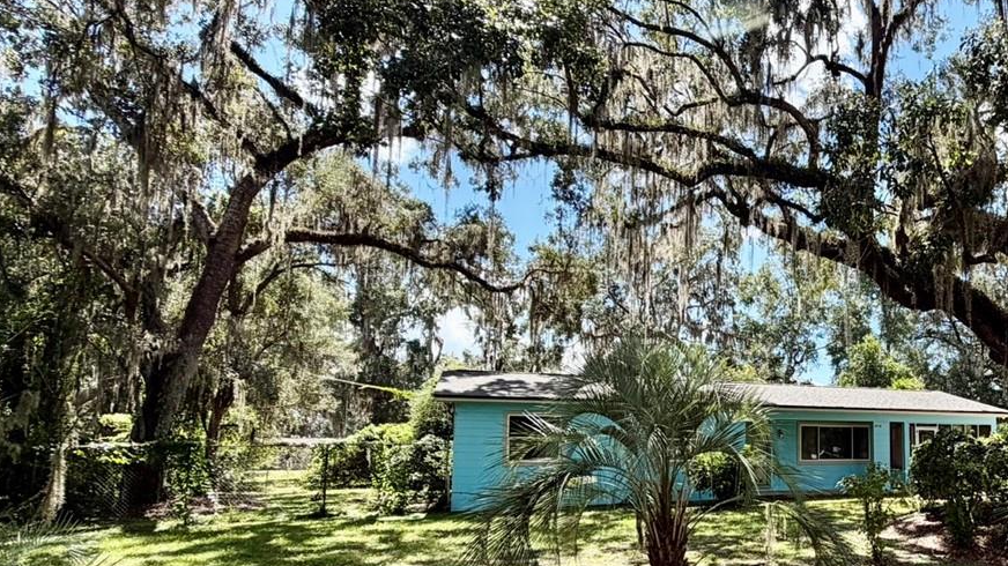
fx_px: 748
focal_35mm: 28
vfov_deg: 40.6
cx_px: 844
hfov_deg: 60.8
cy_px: 402
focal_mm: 2.22
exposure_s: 1/502
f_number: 2.2
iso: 50
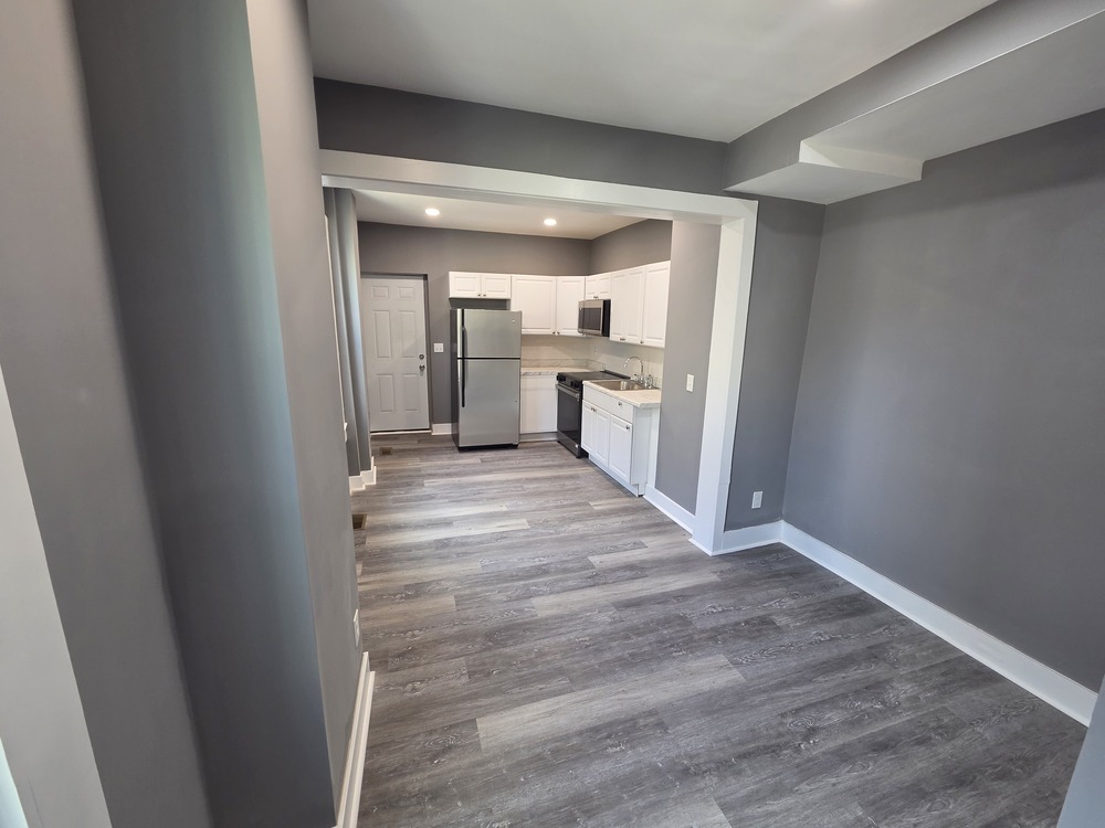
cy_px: 414
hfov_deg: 106.2
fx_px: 415
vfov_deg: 89.9
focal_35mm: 13
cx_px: 552
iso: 250
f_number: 2.2
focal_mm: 2.2
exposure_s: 1/60
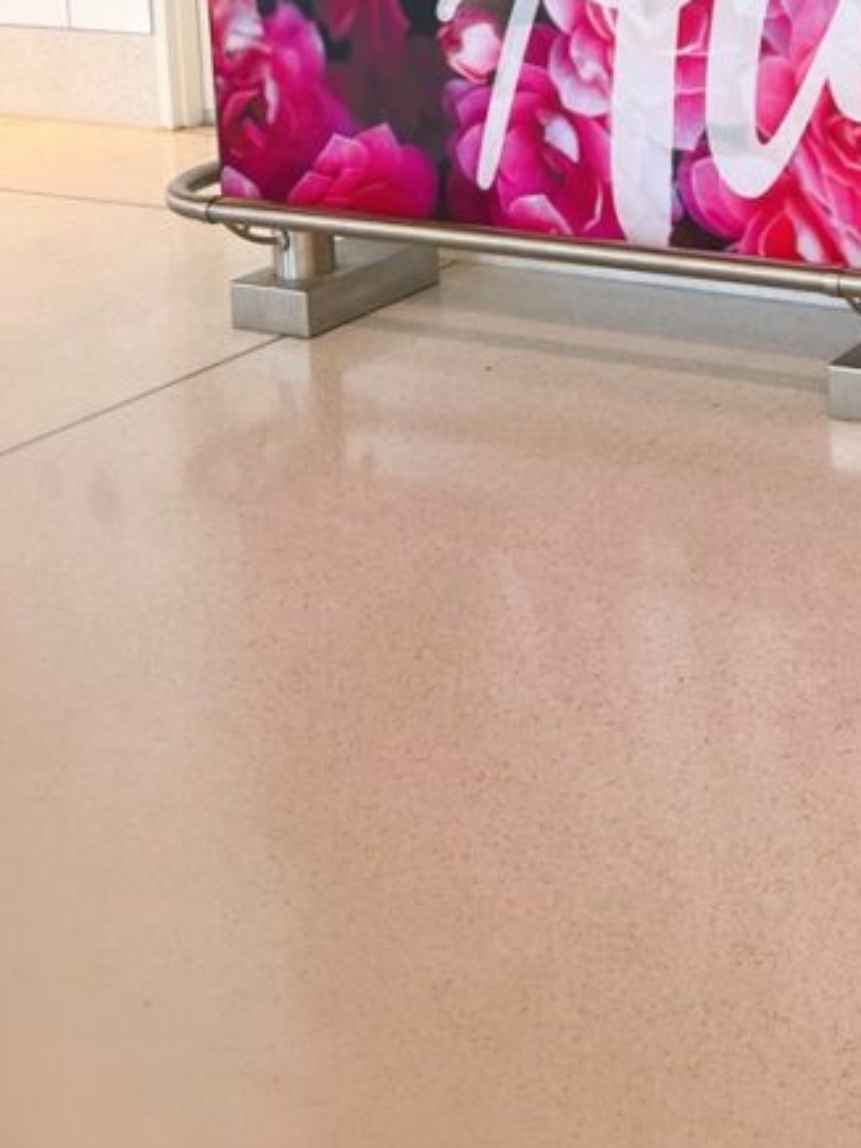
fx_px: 2023
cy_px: -147
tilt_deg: -6.1
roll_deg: +2.2
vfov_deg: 28.5
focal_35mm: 61
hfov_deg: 22.4
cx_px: 1003
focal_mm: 5.1
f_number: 1.6
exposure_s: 1/120
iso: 64
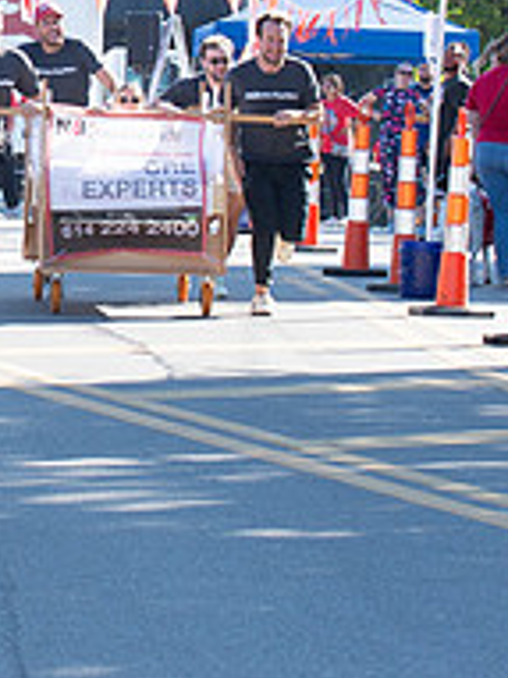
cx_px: -173
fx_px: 5896
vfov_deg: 6.6
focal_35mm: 301
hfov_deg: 4.9
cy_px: 174
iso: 200
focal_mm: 70
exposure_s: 1/250
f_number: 7.1
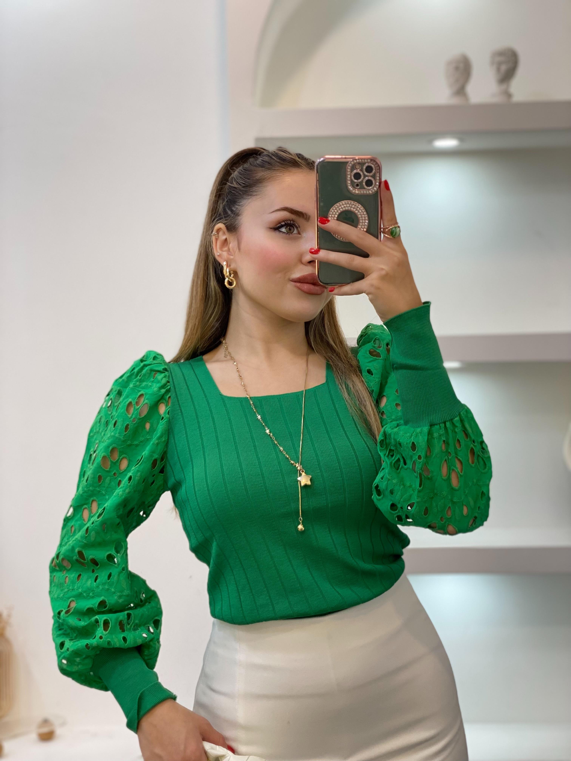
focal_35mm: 52
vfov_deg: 36.8
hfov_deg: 28.0
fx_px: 1144
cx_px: 286
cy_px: 380
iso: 100
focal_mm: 6
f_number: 2
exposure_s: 1/100
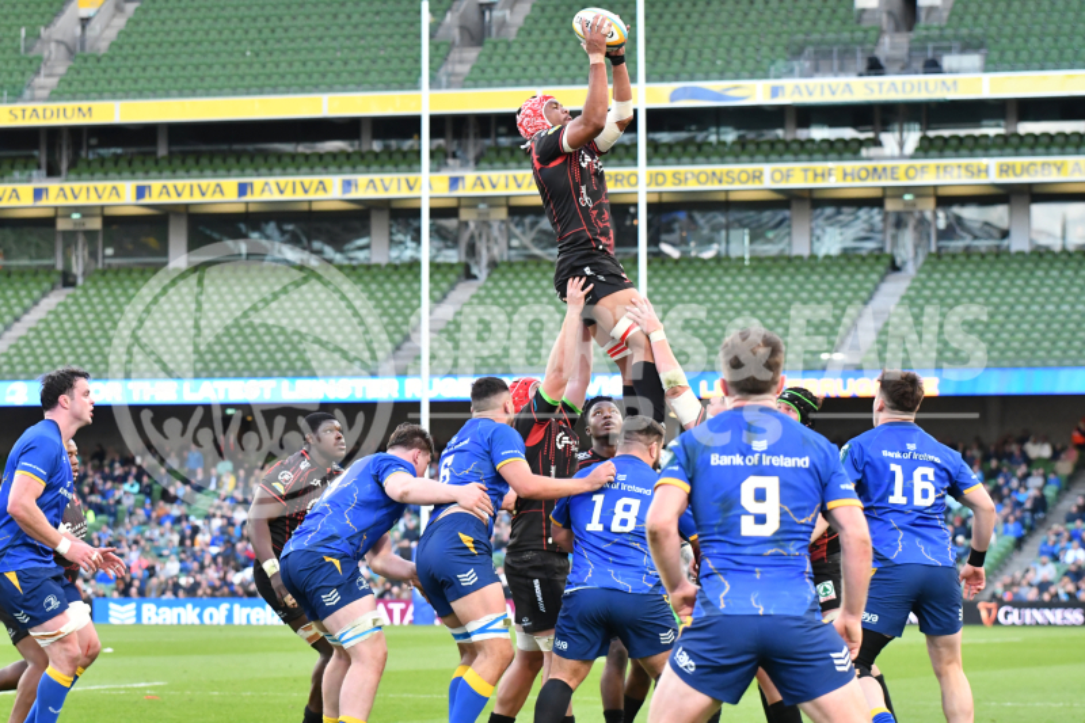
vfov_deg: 9.3
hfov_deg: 14.0
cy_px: 362
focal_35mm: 147
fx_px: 4429
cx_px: 542
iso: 3600
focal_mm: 98
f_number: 4
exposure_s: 1/1600
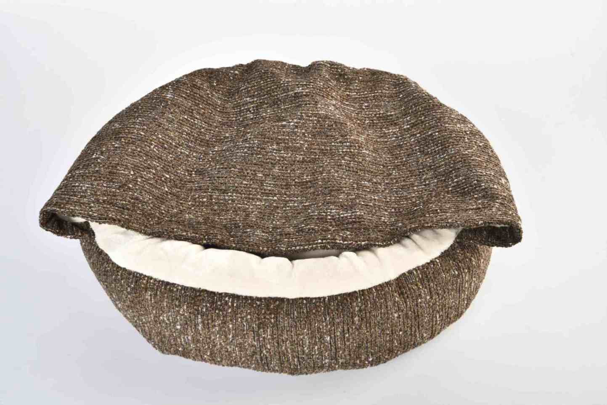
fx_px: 810
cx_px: 304
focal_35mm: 48
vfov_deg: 28.1
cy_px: 202
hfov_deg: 41.1
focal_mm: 48
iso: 320
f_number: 10
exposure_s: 1/125
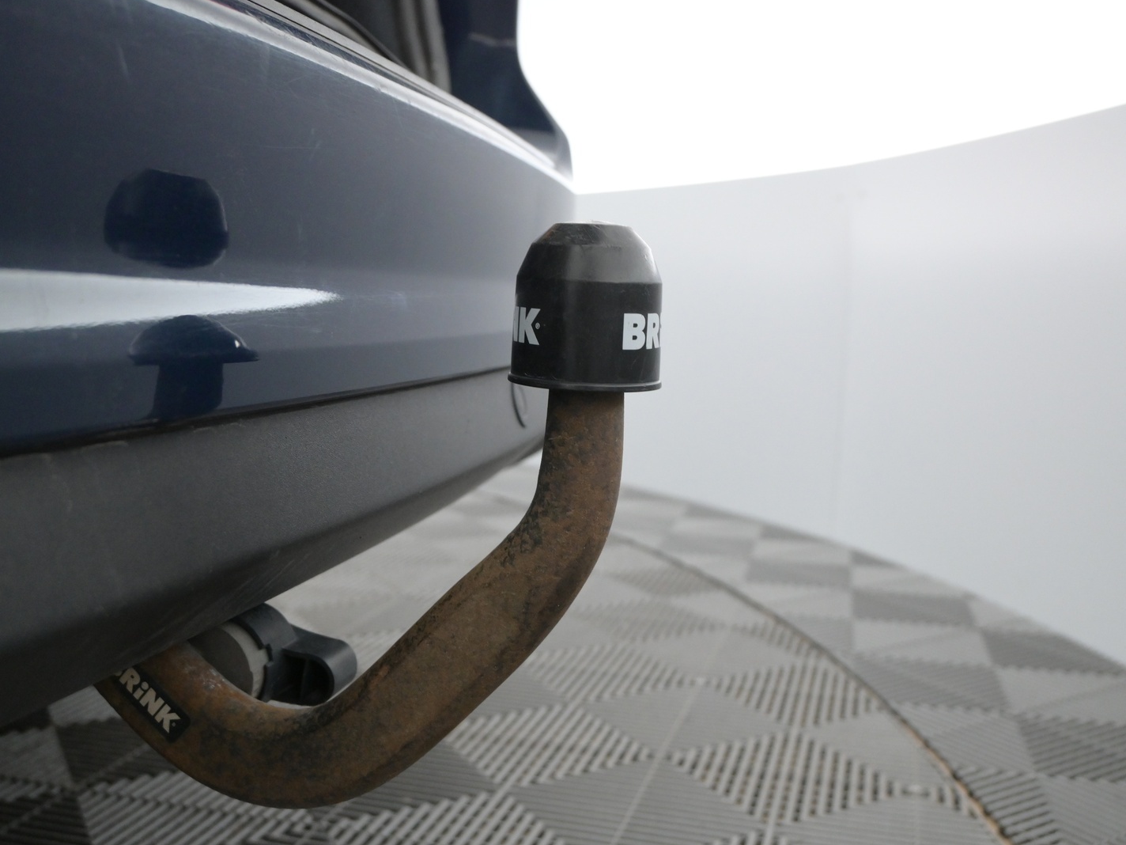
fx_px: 1147
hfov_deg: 52.3
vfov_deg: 40.4
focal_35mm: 35
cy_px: 419
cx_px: 577
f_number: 4.5
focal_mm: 21.5
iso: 2500
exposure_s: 1/80
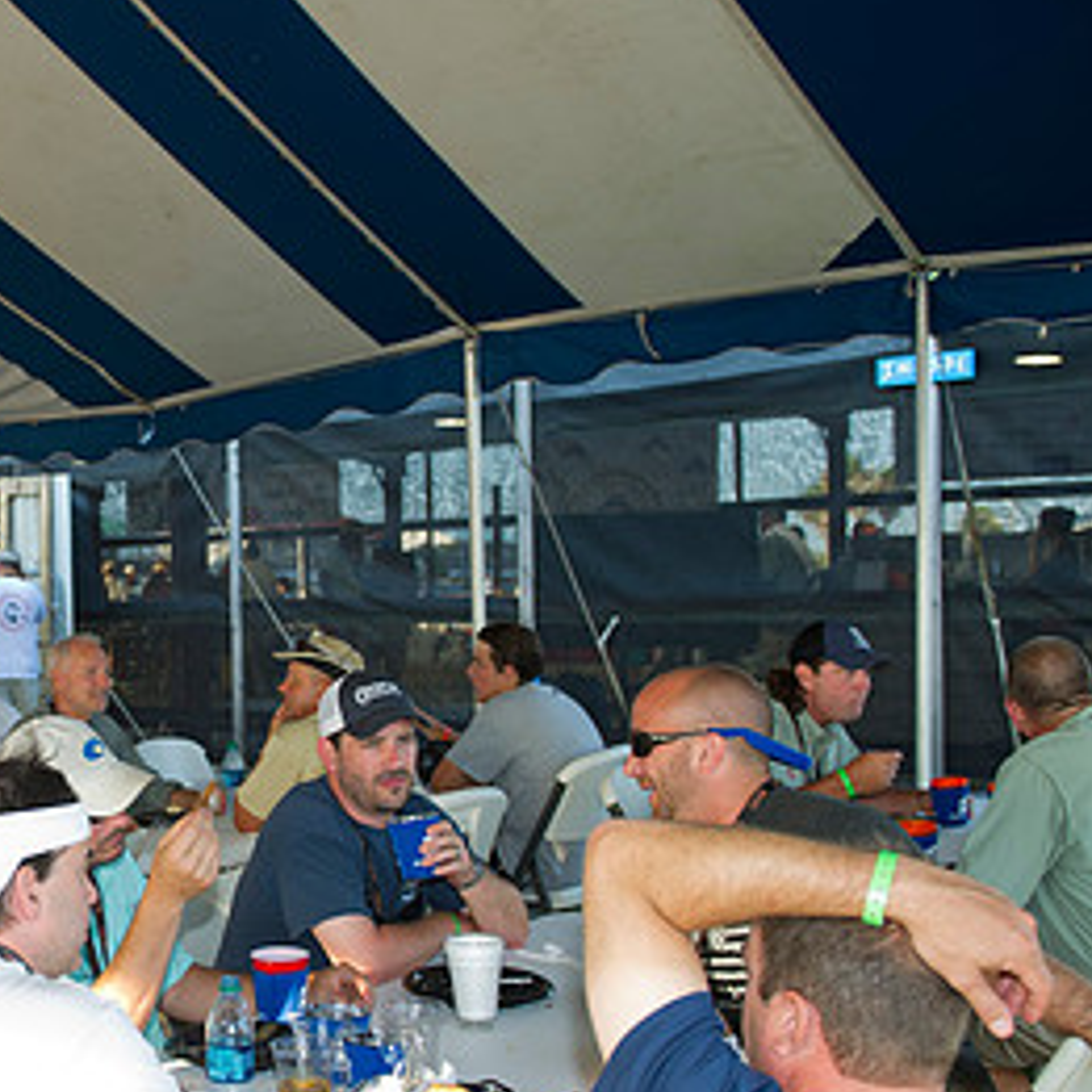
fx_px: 1749
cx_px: 79
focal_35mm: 49
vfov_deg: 34.6
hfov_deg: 32.7
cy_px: 644
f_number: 3.5
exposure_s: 1/125
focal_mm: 26
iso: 125
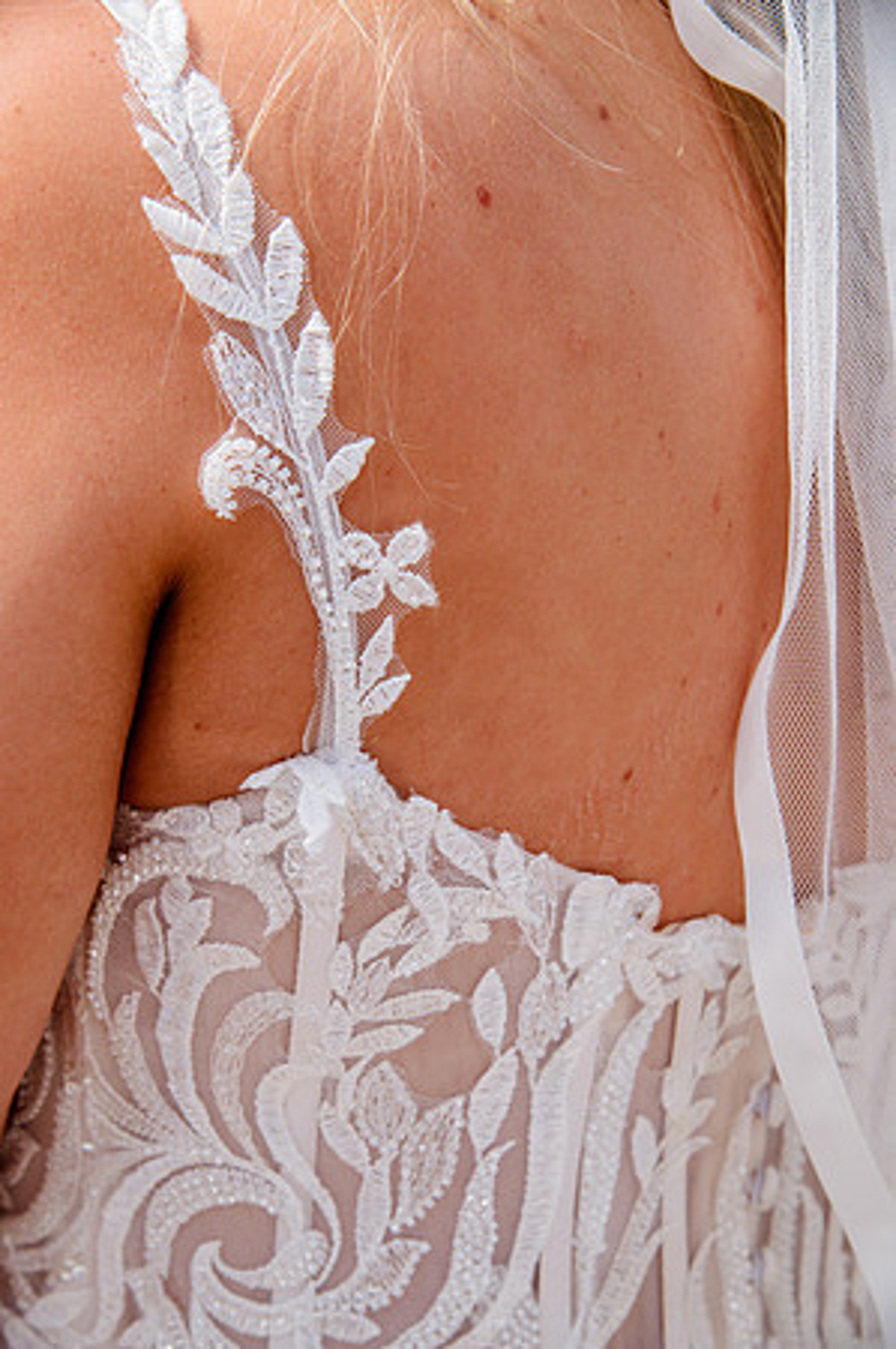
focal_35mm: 82
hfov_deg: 16.6
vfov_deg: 24.8
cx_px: 448
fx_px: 3068
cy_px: 674
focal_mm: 82
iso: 250
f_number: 9
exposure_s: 1/250
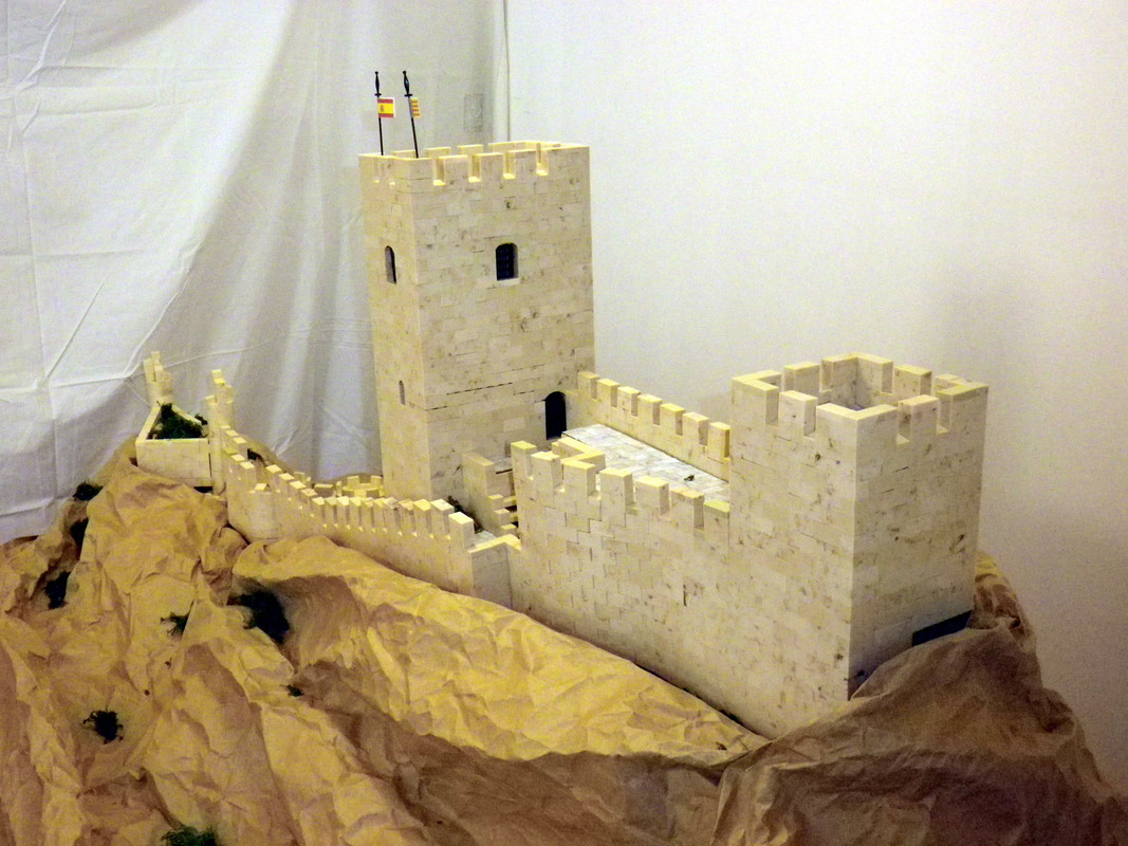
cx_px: 564
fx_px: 1336
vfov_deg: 35.1
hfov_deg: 45.8
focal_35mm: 41
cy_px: 423
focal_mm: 7.3
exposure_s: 1/60
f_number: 3.9
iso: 800
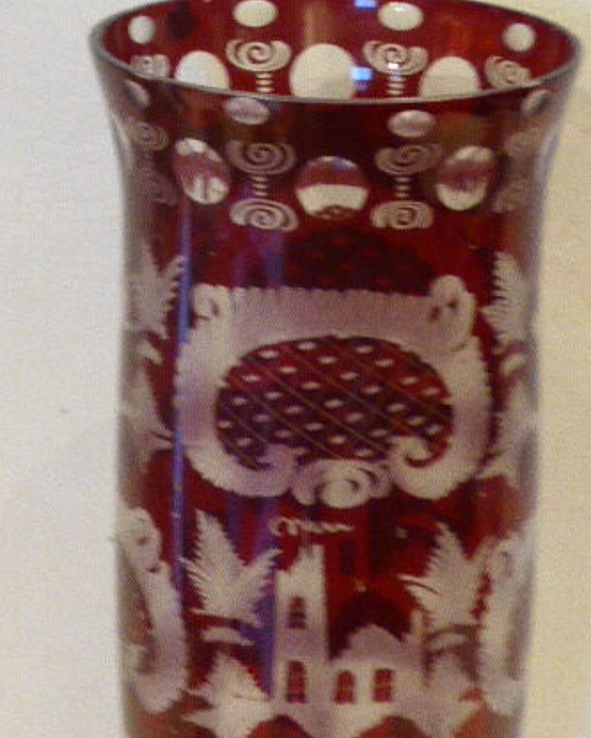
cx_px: 298
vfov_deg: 6.7
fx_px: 6338
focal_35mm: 290
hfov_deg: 5.3
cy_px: 511
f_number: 5.4
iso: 800
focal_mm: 31.3
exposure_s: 1/5
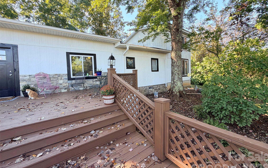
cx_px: 135
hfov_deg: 101.5
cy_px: 76
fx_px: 110
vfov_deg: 74.6
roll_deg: +2.9
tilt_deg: -1.4
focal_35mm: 15
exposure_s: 1/121
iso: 100
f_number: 2.2
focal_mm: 2.22
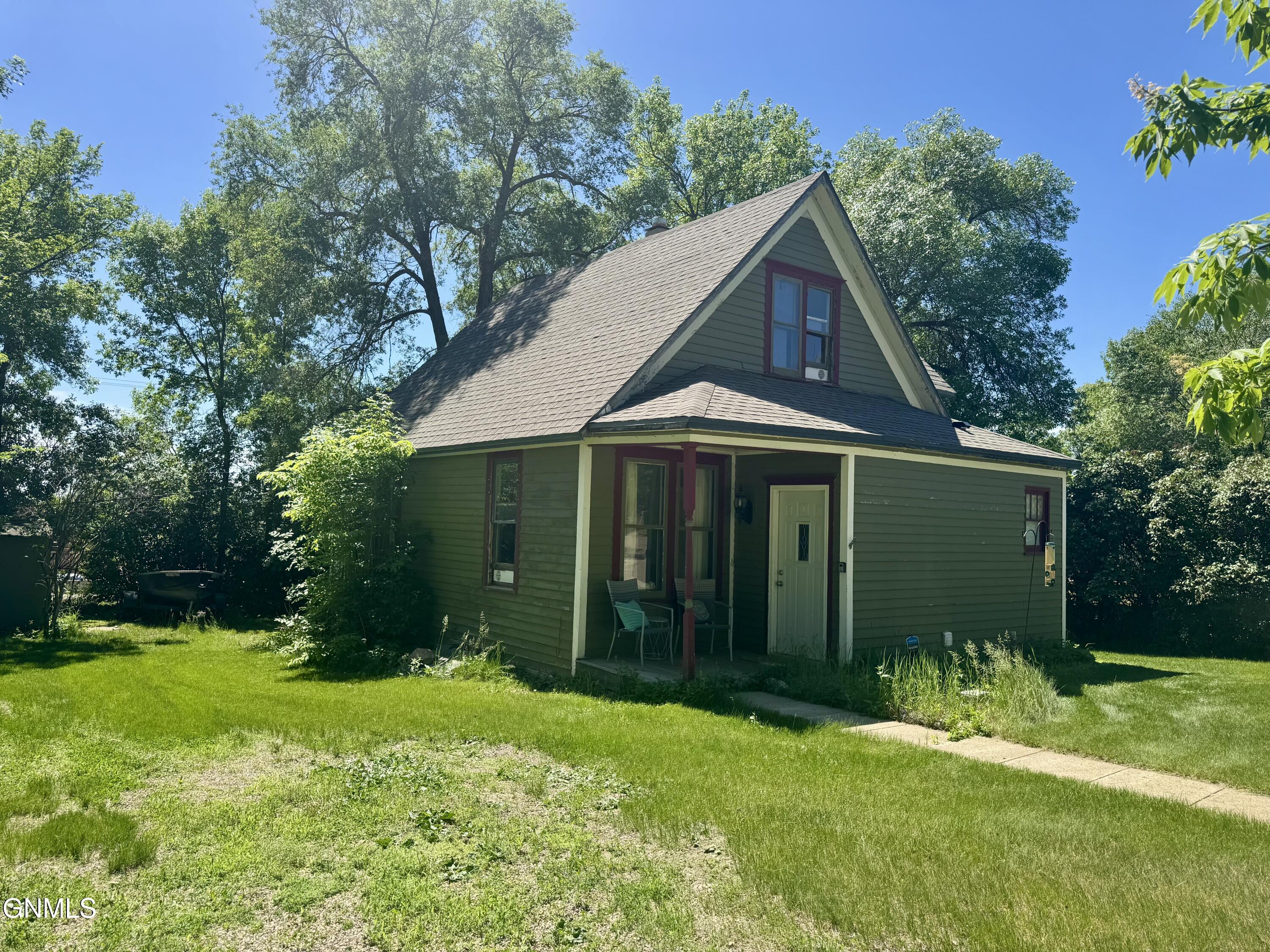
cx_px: 635
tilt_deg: +4.5
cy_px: 476
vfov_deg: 56.8
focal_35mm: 24
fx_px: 881
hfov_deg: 71.6
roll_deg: -2.7
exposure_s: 1/2604
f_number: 1.78
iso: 80
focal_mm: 6.76
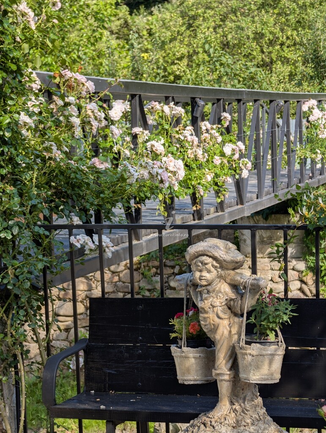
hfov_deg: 13.5
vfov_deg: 17.9
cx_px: 163
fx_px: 1378
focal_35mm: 110
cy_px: 216
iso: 14
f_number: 2.8
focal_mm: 18
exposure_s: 1/146
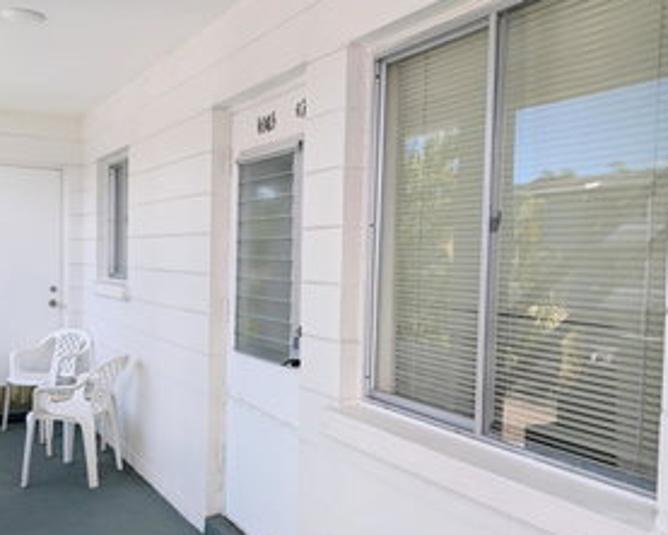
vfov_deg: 41.1
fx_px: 712
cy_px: 299
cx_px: 329
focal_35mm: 36
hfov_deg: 50.2
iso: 27
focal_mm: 6.9
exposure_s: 1/633
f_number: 1.68
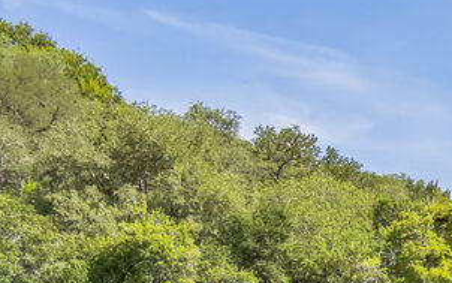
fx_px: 1885
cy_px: 512
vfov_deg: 8.3
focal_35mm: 153
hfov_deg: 11.4
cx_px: 1081
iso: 250
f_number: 8
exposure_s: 1/125
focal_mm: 28
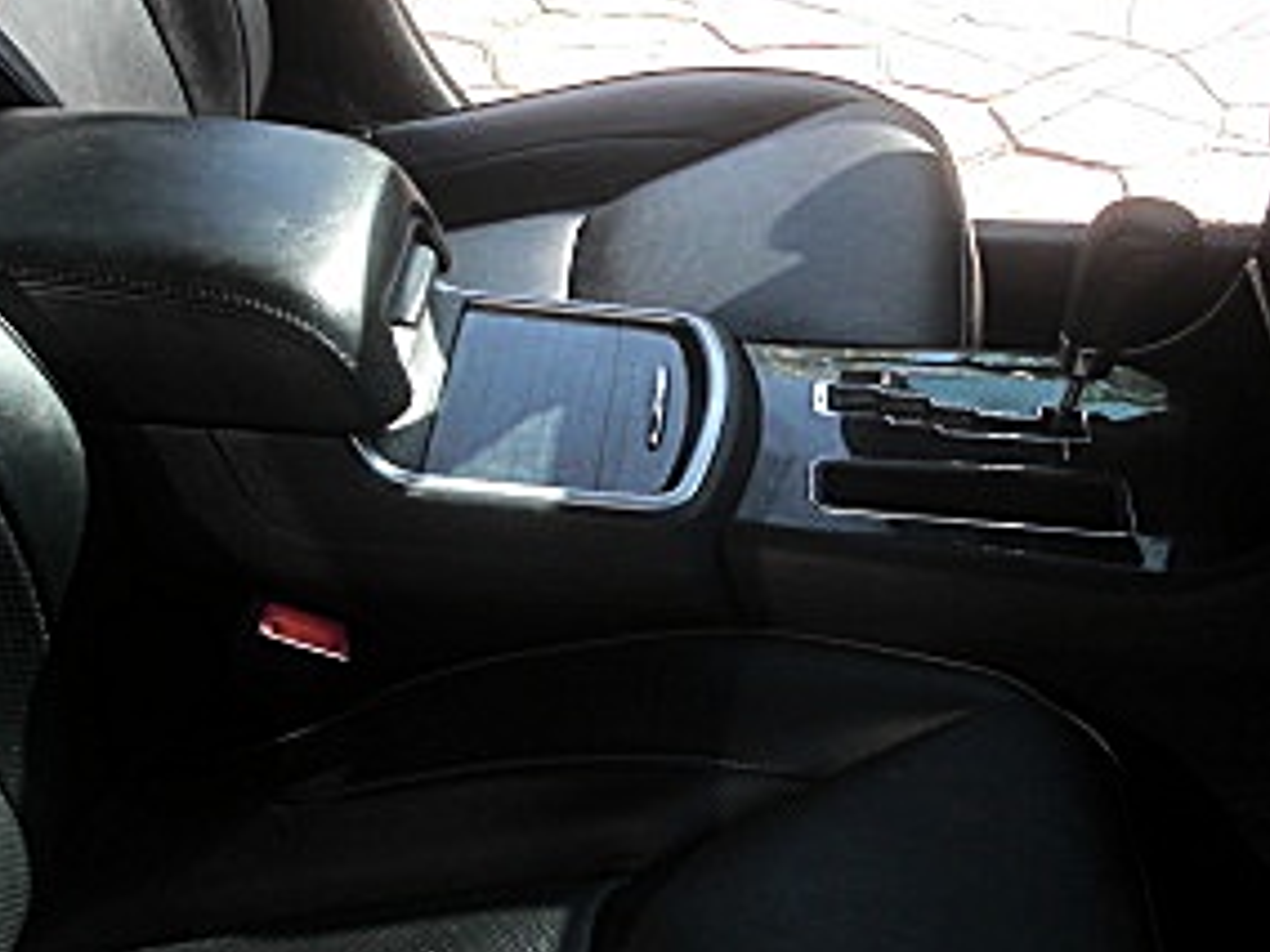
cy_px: 425
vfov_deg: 18.2
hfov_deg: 24.1
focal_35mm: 81
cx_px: 666
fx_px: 2972
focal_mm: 6.3
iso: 50
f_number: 2.8
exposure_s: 1/200
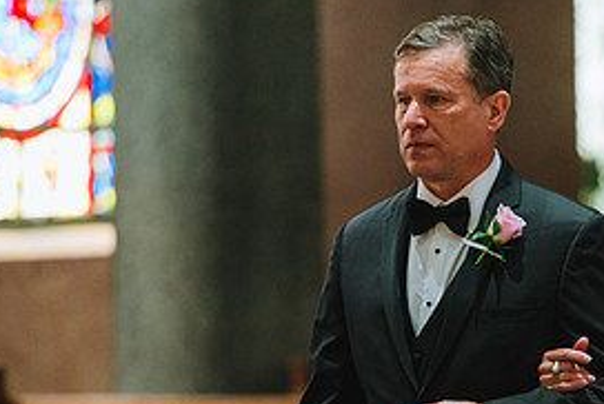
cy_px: 404
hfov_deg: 4.6
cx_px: 469
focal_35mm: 449
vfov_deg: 3.1
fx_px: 7541
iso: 4000
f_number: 2.8
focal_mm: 200
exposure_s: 1/160
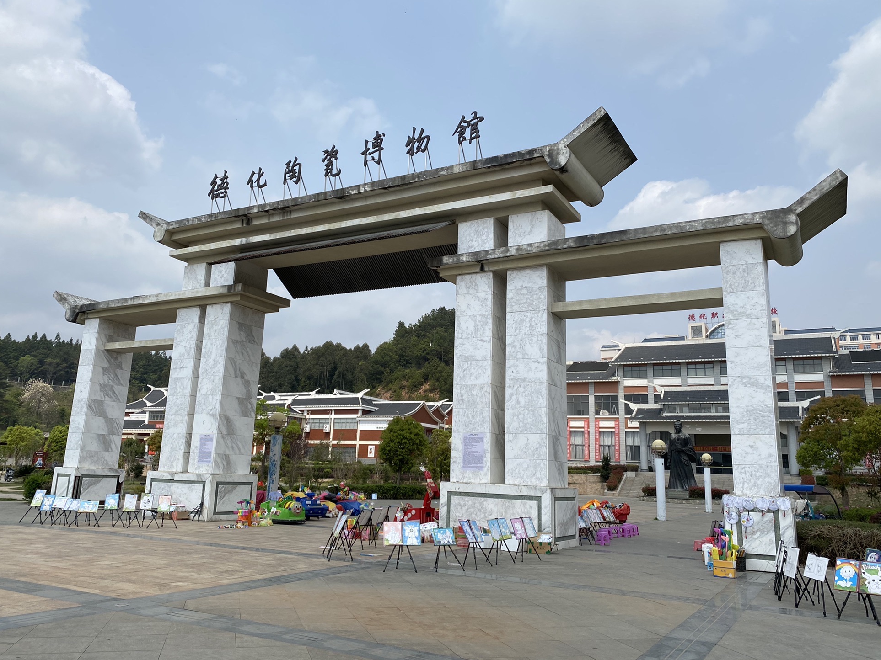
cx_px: 424
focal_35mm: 27
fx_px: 687
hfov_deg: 65.3
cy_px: 319
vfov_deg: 51.3
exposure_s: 1/4444
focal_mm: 4.25
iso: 32
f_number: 1.8
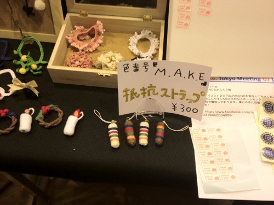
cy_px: 102
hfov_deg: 52.6
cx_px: 137
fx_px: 277
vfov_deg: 40.7
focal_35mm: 35
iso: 160
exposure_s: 1/20
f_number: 2.4
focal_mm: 4.28
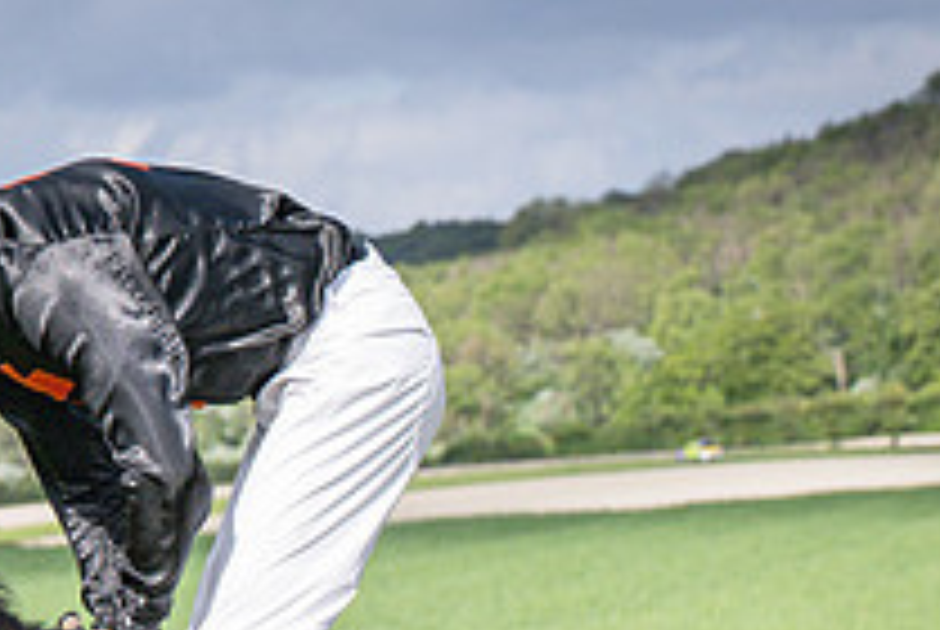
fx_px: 8916
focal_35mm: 341
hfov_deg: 6.0
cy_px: 1015
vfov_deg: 4.0
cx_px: -109
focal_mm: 70
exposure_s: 1/2500
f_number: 5
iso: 400
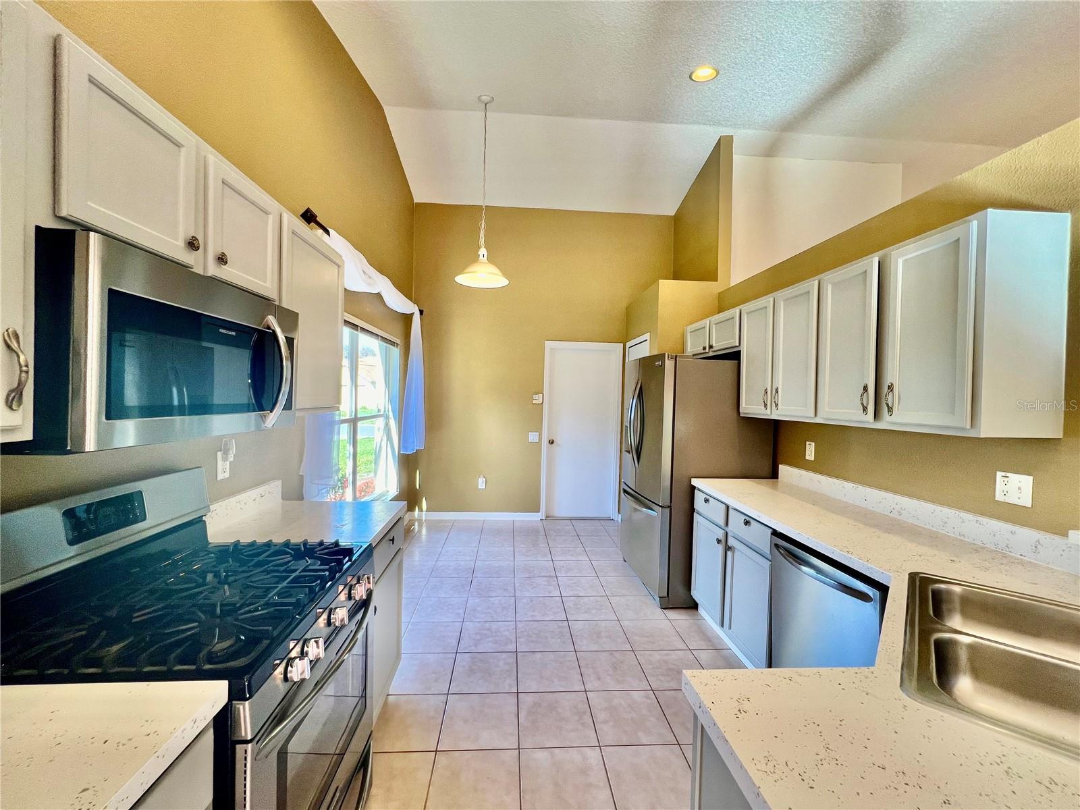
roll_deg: -0.8
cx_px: 540
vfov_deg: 89.9
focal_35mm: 13
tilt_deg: -1.7
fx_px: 406
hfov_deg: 106.2
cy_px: 405
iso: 80
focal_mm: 1.57
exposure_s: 1/120
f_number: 1.8
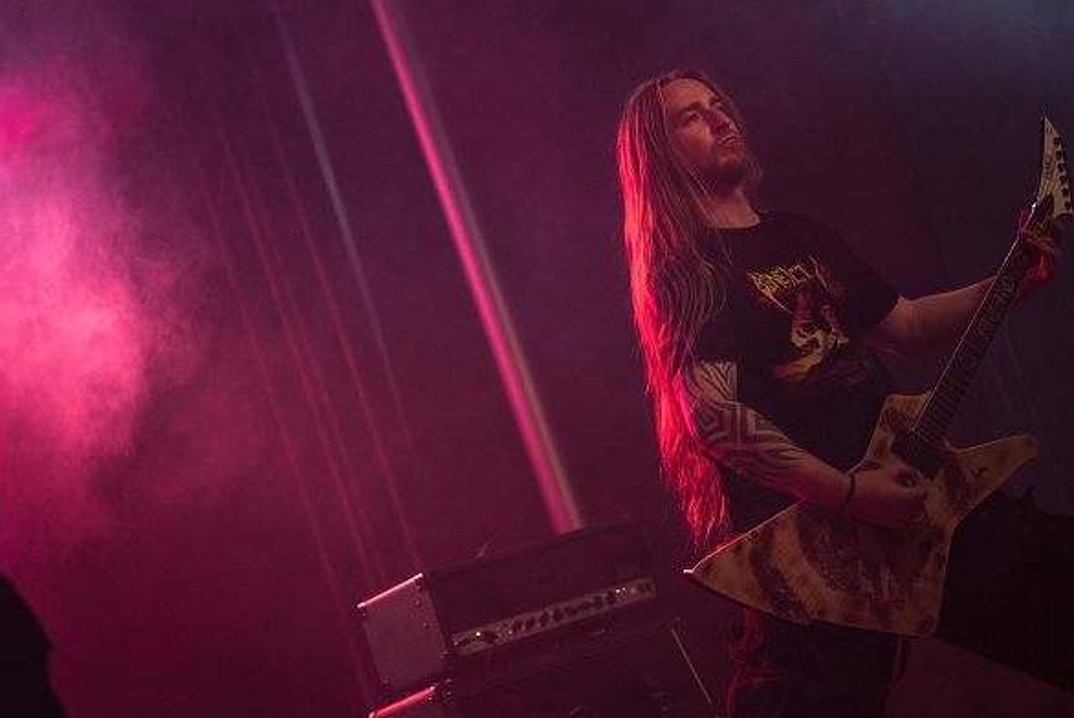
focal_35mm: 86
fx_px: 2568
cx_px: 585
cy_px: 281
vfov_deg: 15.9
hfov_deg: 23.6
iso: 1000
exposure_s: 1/100
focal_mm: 70
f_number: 3.2
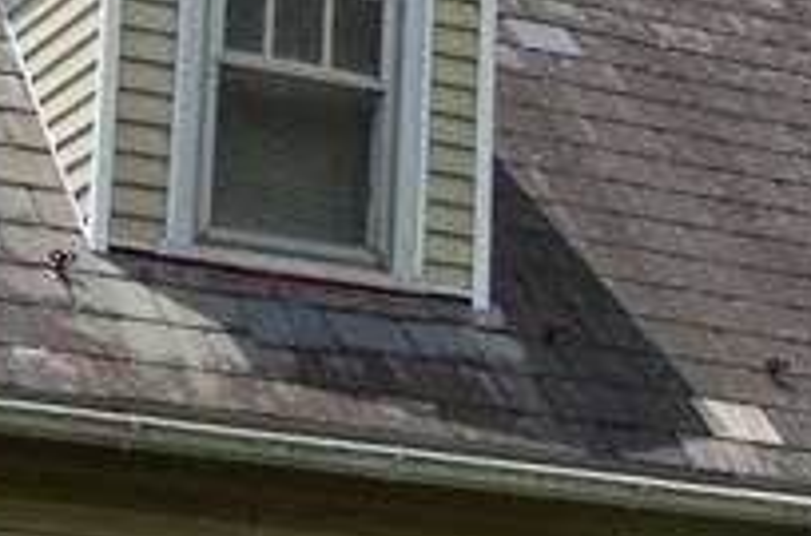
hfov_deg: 12.6
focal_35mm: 160
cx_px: 960
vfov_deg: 8.5
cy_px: 540
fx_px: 3596
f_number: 8
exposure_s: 1/250
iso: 100
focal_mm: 20
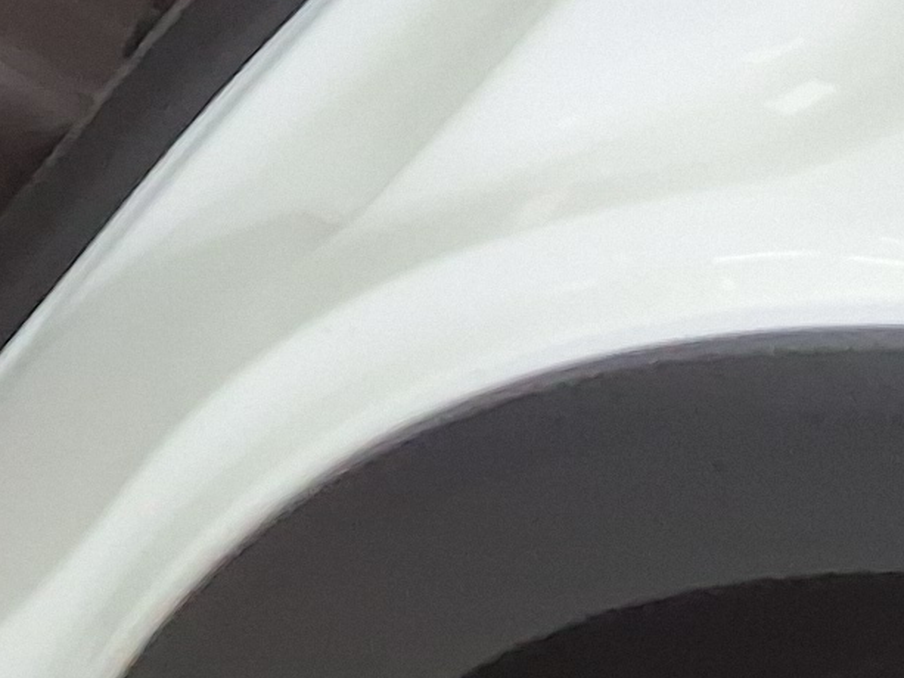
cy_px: -768
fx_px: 3892
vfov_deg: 9.2
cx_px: -699
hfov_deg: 12.2
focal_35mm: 149
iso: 64
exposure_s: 1/120
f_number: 1.9
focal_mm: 2.91
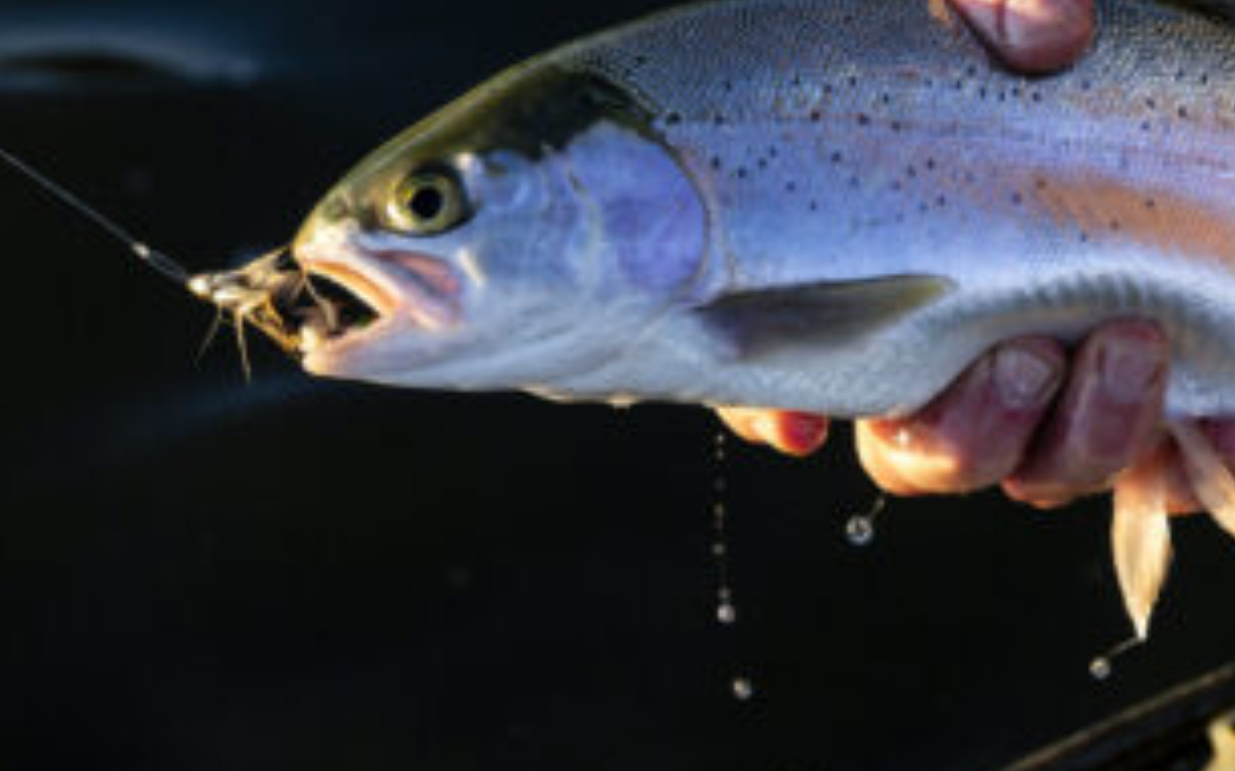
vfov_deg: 9.2
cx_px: 1009
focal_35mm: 142
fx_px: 4778
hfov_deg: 14.6
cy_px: 113
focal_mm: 71
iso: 1600
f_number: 5.6
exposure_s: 1/1000
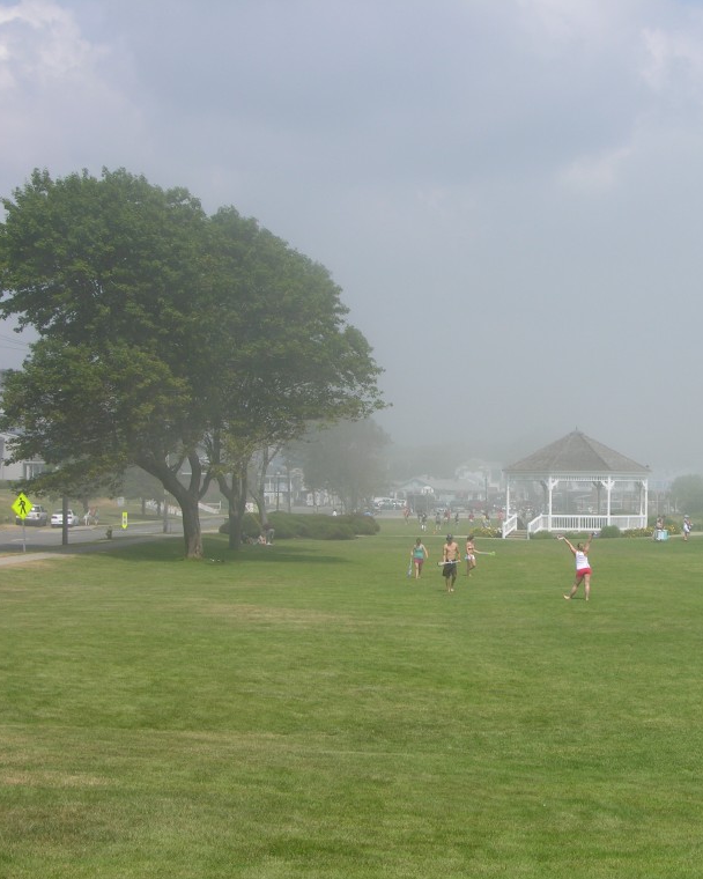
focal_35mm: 71
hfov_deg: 21.3
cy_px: 442
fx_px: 1847
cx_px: 562
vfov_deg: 26.8
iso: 50
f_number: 5.5
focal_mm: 13.7
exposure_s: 1/307
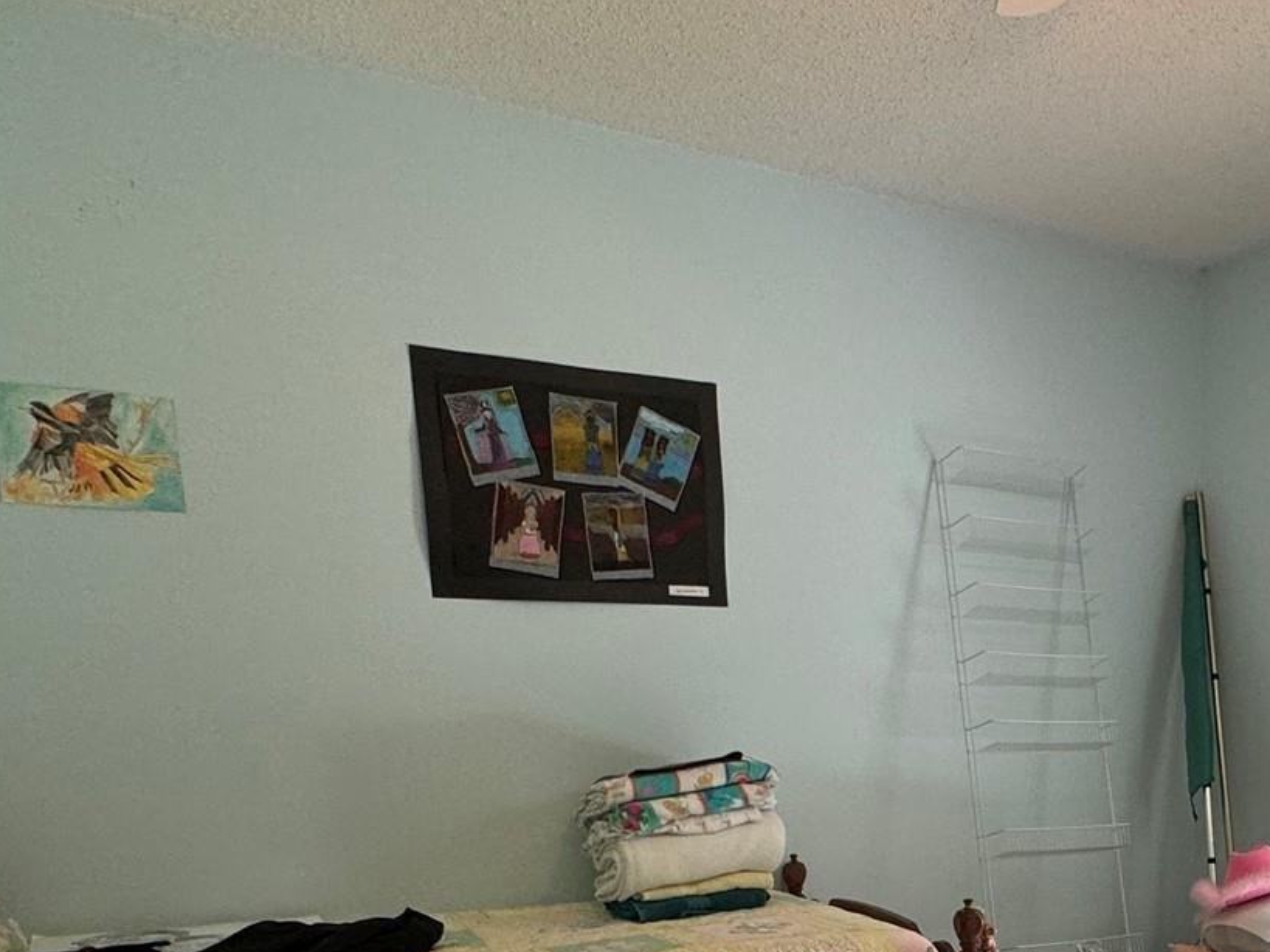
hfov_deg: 49.0
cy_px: 913
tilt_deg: -10.2
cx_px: 1050
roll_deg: -0.1
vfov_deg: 37.2
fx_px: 1284
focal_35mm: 35
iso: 200
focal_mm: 2.22
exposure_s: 1/120
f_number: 2.2
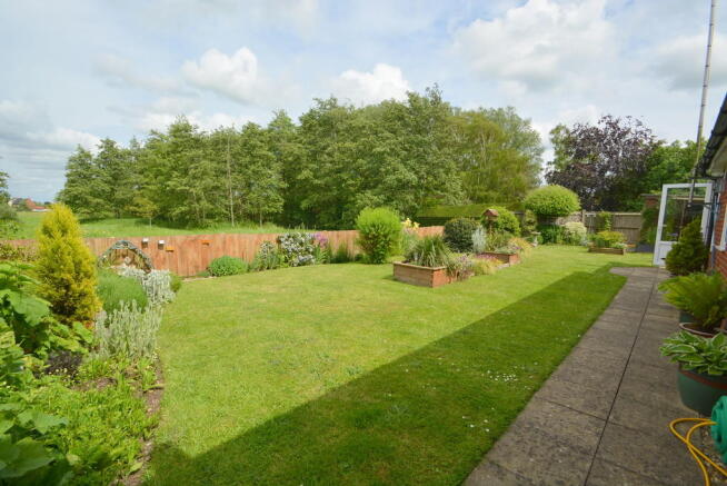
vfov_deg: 77.4
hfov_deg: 100.4
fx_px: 303
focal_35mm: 15
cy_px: 243
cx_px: 364
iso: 100
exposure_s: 1/320
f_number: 9
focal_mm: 10
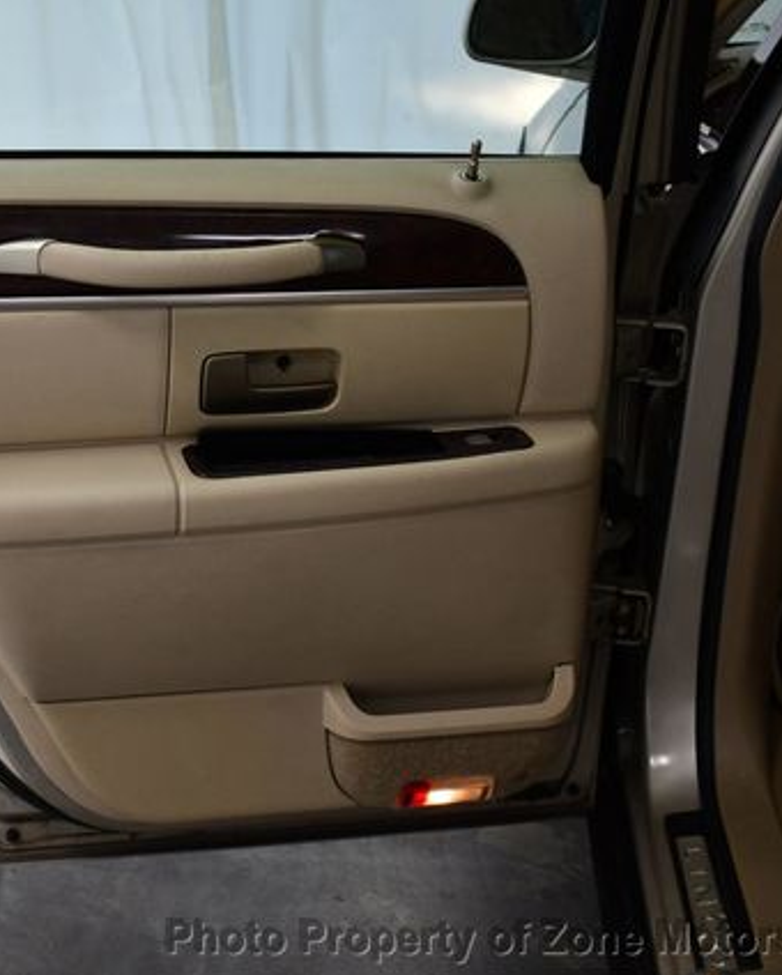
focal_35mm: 51
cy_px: 490
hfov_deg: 29.0
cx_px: 138
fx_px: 1473
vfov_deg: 36.6
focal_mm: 18
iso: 640
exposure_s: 1/250
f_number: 3.5
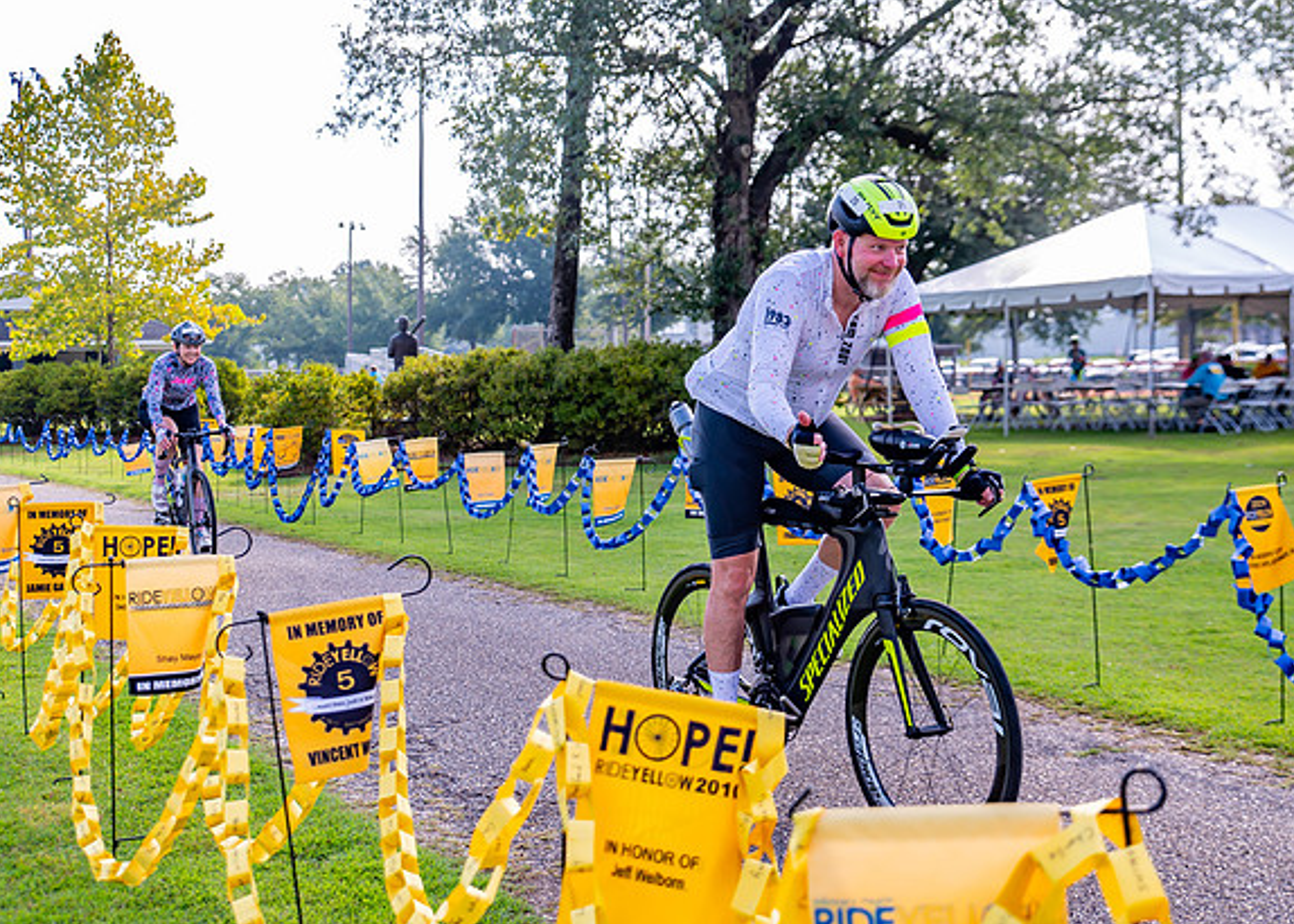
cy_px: 433
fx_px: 1727
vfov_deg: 30.0
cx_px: 627
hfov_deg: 41.1
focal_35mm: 47
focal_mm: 40
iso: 125
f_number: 2.8
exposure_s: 1/1000
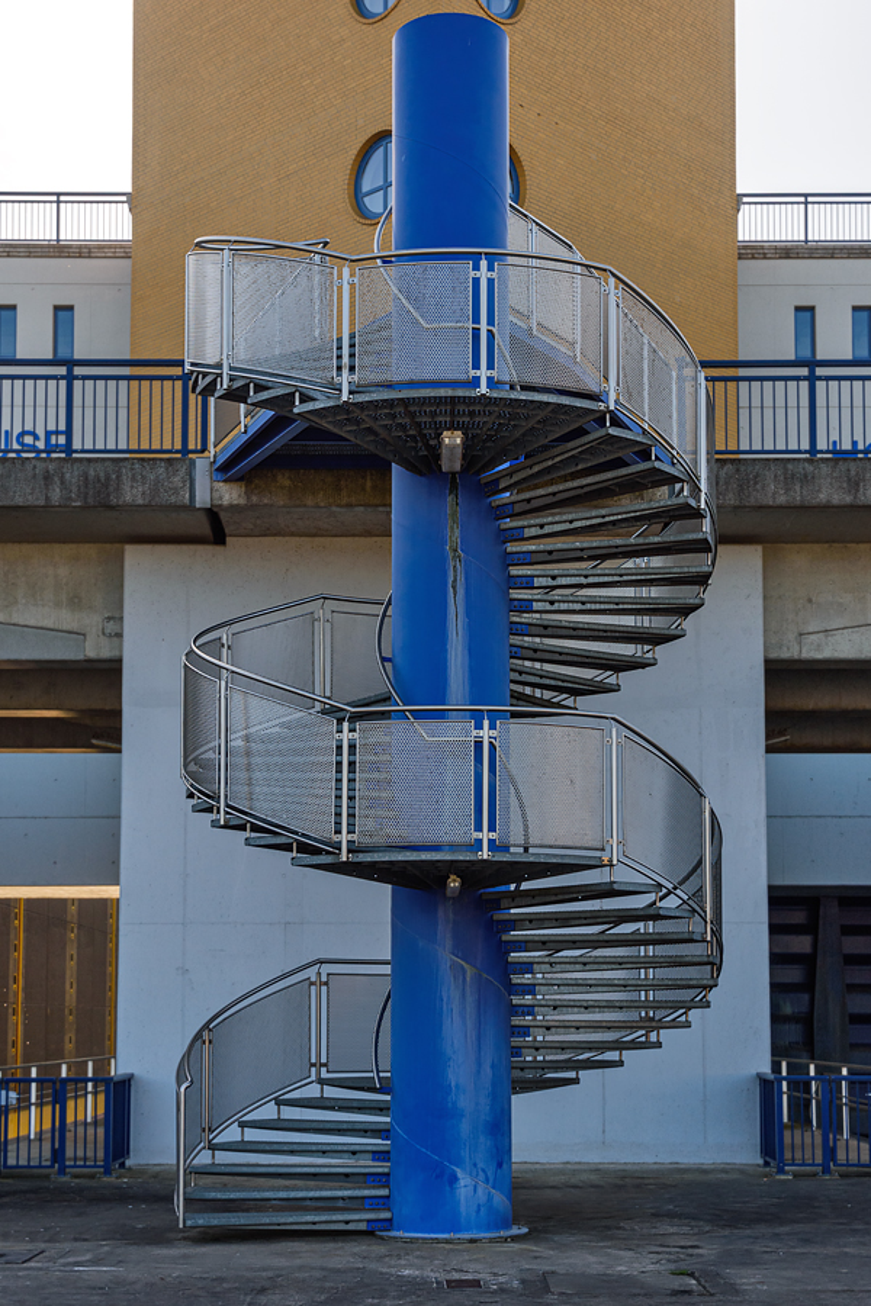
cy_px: 653
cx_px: 436
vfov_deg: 41.1
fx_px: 1742
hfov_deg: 28.1
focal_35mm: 48
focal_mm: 32
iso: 140
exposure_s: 1/1600
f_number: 3.2
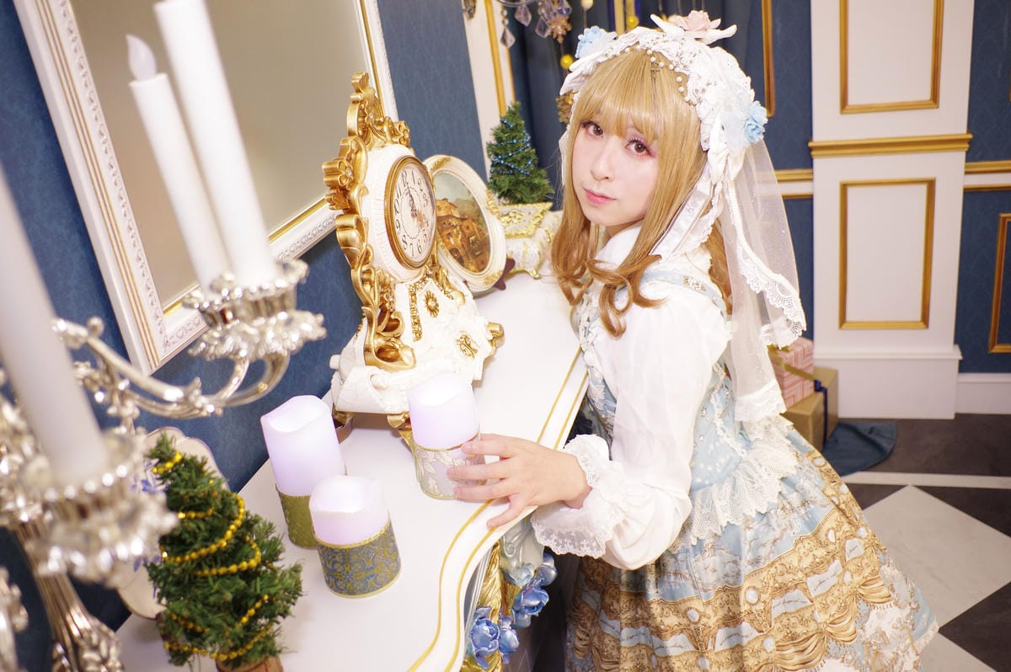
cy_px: 336
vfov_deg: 42.3
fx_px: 870
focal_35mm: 31
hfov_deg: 60.3
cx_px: 506
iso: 400
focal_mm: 21
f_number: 3.2
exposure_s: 1/100
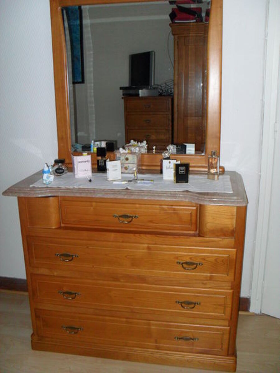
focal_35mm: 35
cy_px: 186
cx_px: 140
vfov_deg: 52.6
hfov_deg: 40.7
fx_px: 377
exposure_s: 1/45
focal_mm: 6.3
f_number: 3
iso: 200
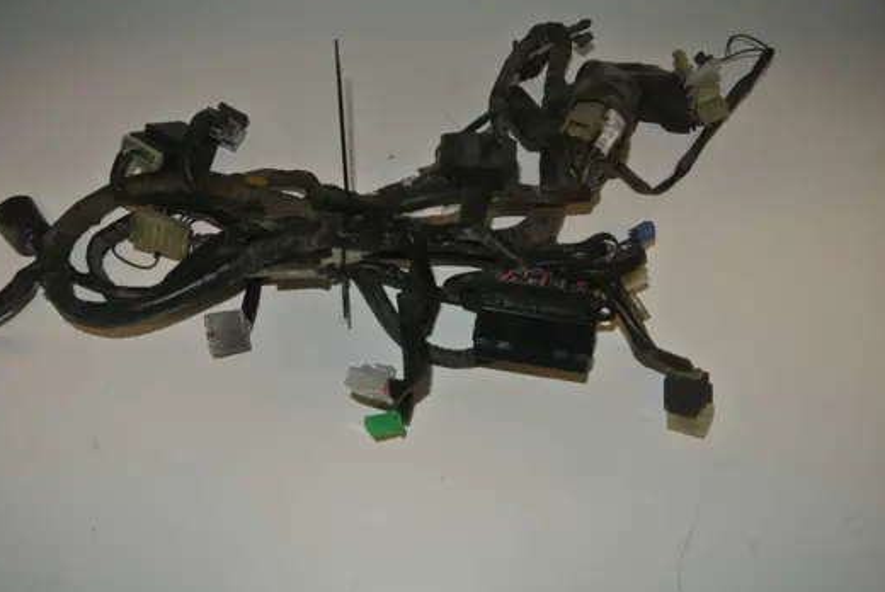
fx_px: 738
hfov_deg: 61.9
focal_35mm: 30
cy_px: 293
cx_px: 436
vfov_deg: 43.7
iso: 200
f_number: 3.5
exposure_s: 1/60
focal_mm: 11
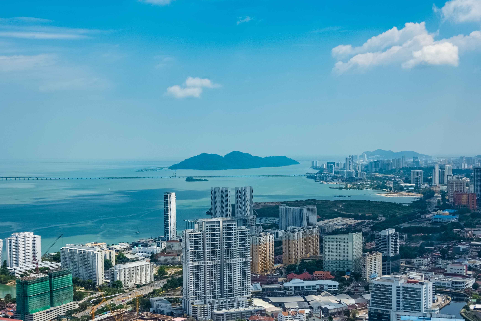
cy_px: 239
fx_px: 695
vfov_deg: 25.7
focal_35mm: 52
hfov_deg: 38.2
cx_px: 252
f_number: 11
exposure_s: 1/400
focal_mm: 20
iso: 200
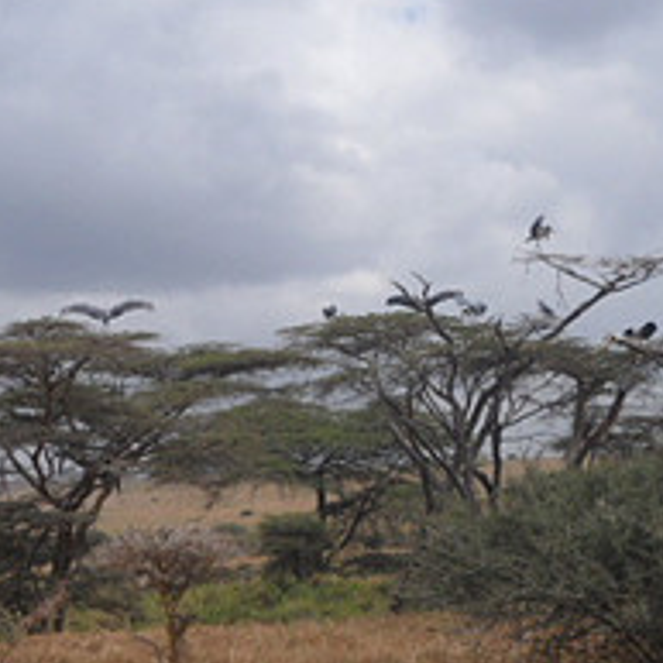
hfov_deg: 20.4
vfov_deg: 20.4
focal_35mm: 85
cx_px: 350
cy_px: 342
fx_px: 1842
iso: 80
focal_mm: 5.7
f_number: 9.4
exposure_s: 1/180
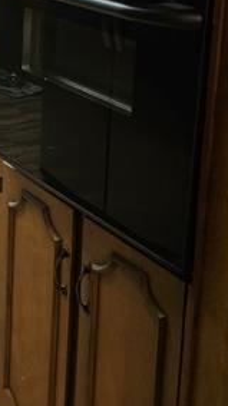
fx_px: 732
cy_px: 7
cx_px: -105
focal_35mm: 68
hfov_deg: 16.3
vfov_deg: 29.2
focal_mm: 6.25
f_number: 1.7
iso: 640
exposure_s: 1/120
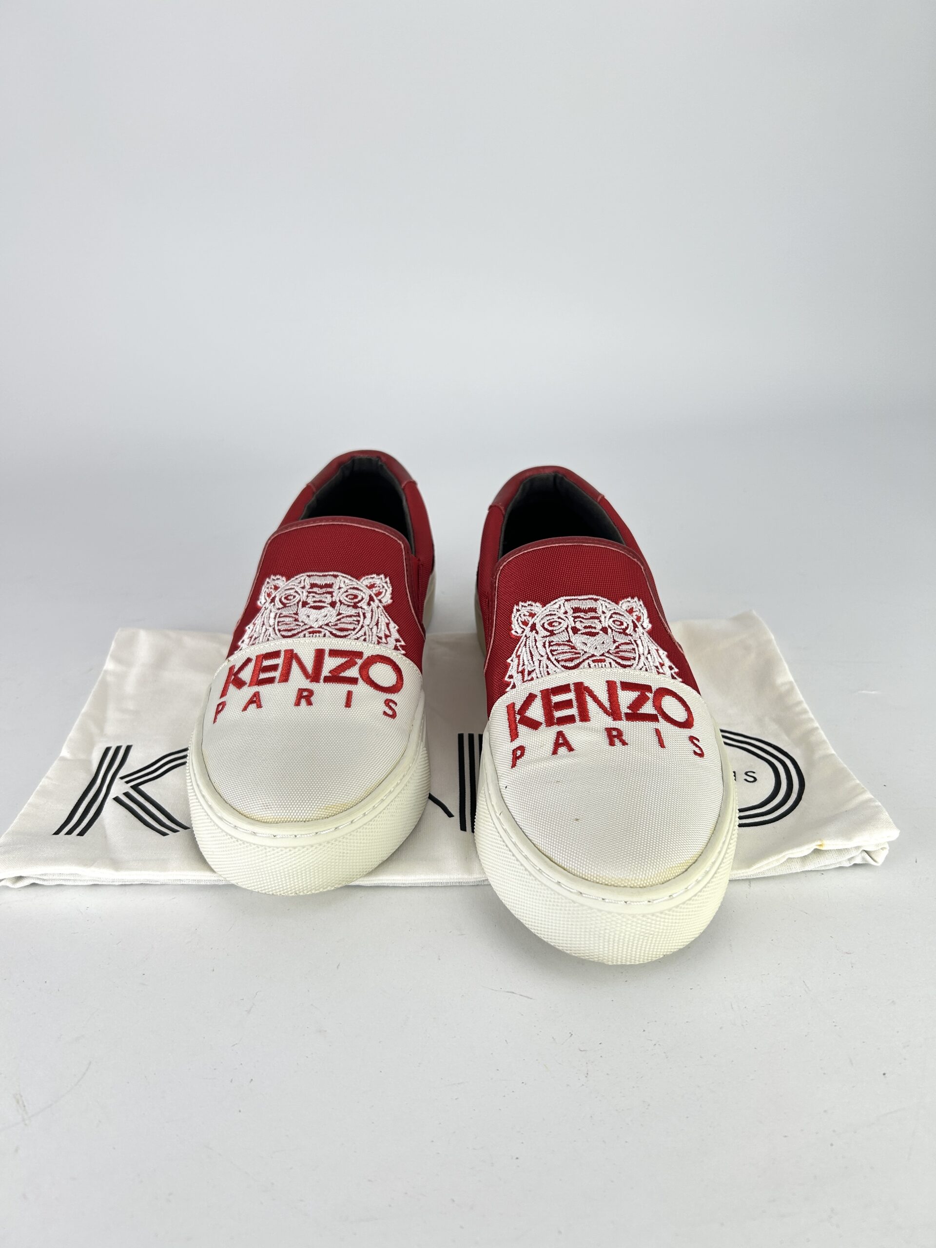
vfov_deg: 67.3
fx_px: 937
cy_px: 624
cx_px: 468
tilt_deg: -26.7
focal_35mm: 26
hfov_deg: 53.1
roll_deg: +0.3
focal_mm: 5.7
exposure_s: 1/169
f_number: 1.5
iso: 40
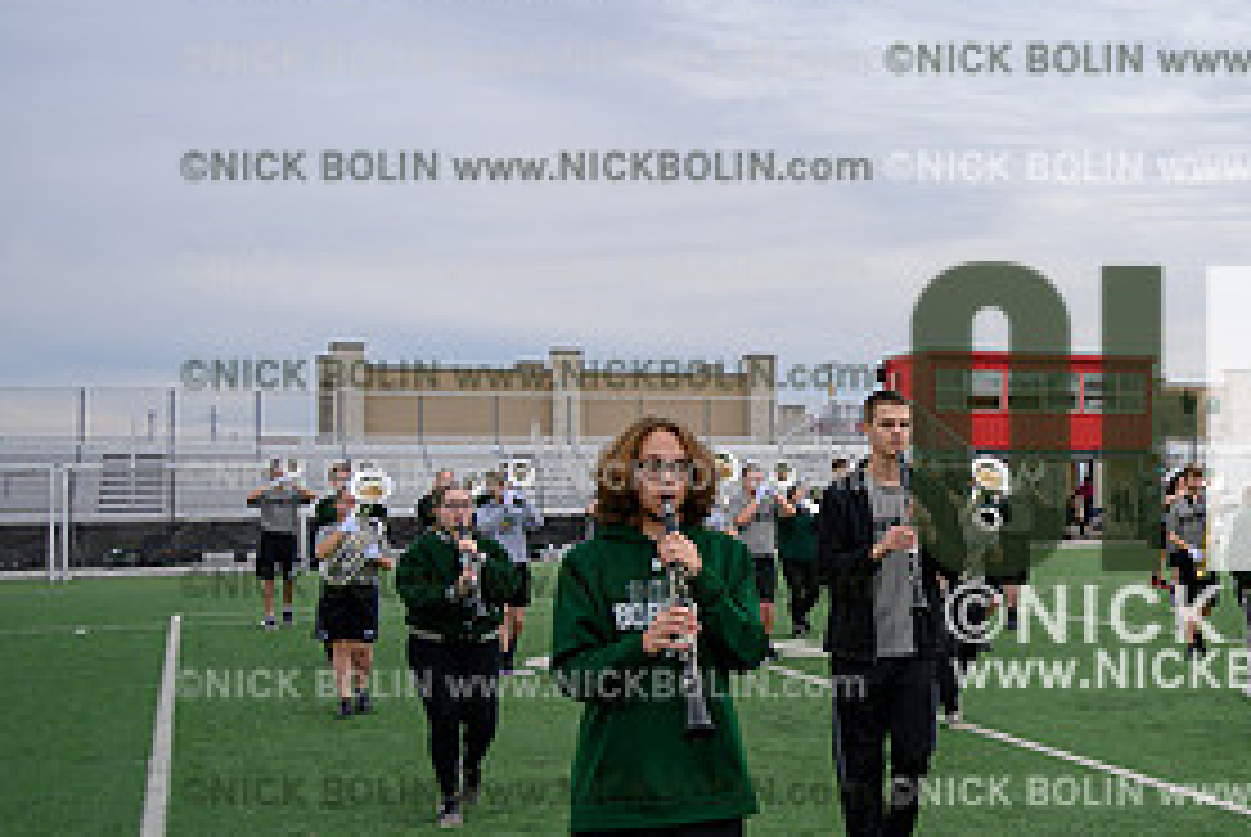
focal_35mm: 50
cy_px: 479
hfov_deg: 36.0
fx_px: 1739
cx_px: 1228
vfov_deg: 27.0
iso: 200
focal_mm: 24
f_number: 4
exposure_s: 1/640
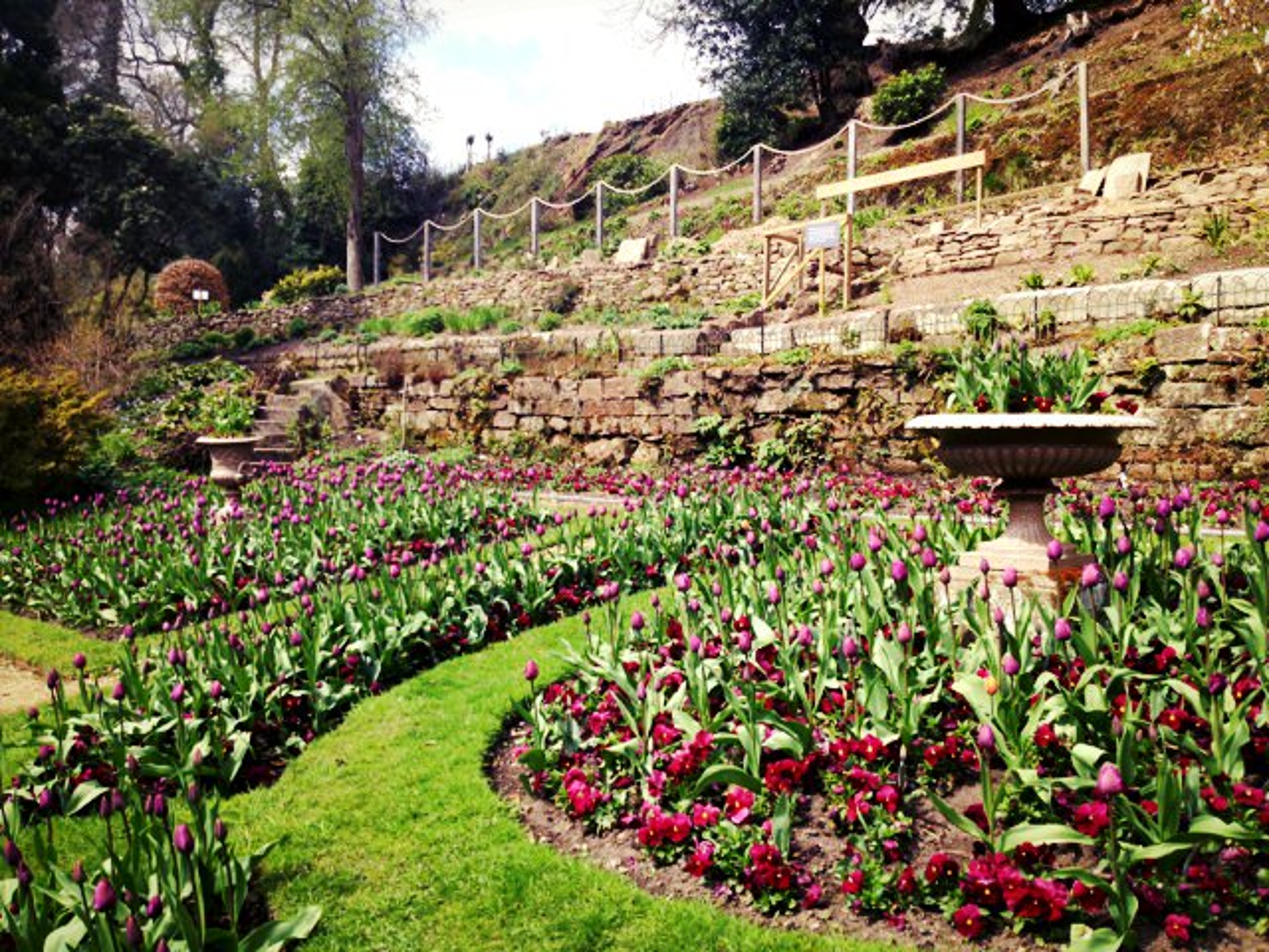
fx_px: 1283
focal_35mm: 35
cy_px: 476
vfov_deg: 40.7
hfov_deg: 52.6
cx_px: 634
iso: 50
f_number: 2.4
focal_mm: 4.28
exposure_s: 1/497
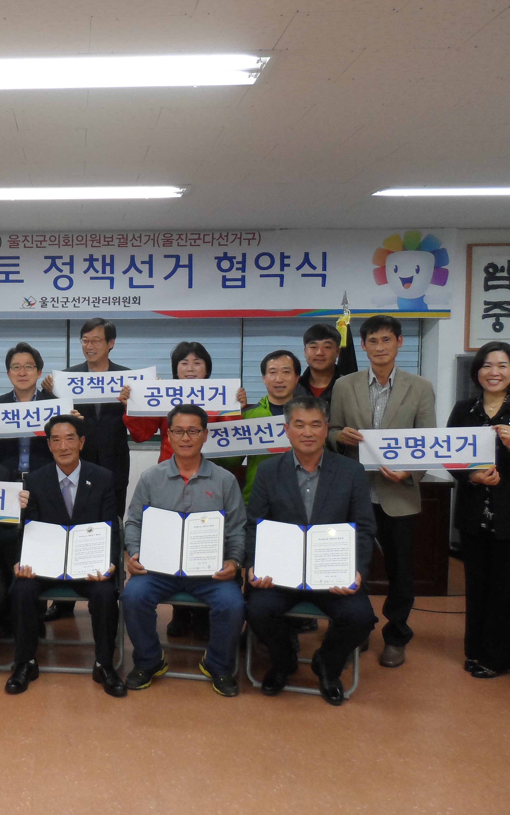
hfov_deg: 34.6
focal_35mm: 34
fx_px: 756
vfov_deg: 56.7
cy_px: 407
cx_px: 28
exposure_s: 1/30
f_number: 3.2
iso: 200
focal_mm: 4
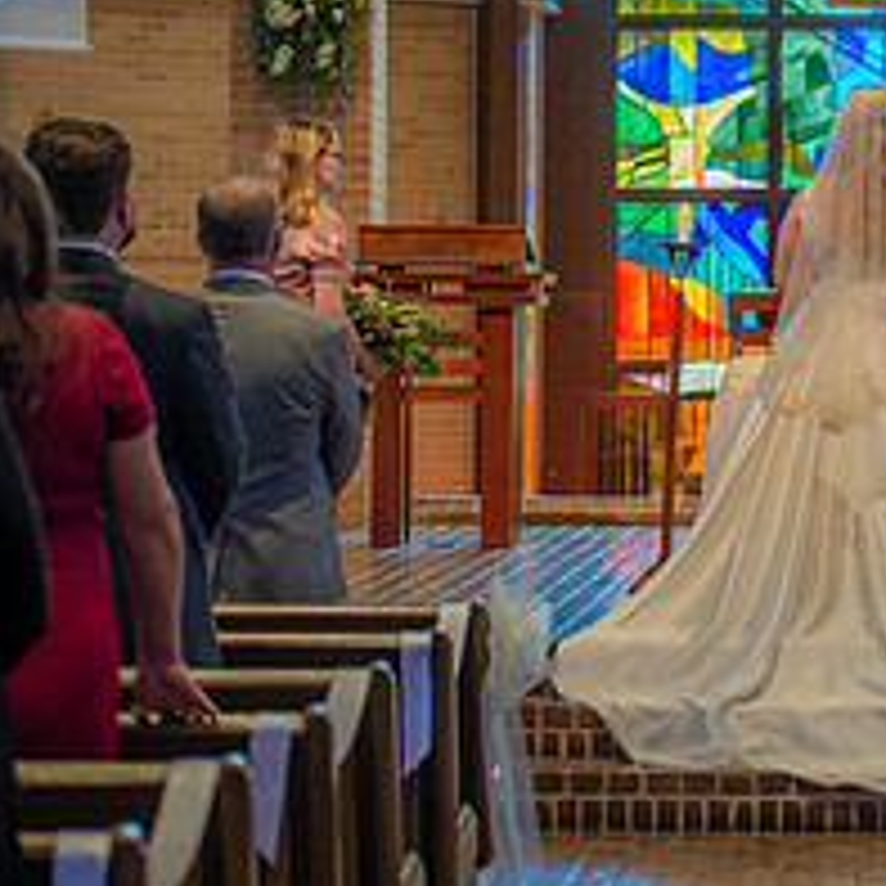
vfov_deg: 9.9
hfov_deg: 9.9
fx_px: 5068
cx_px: 895
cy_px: 49
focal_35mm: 175
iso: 640
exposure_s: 1/80
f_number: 2.8
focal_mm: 70
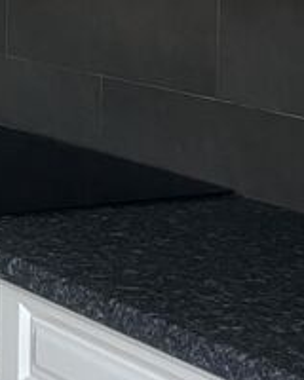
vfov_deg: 14.6
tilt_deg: -0.9
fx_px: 1428
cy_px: -99
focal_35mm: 127
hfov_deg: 11.2
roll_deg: -0.6
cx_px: -274
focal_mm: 4.2
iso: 125
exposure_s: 1/60
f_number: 1.6
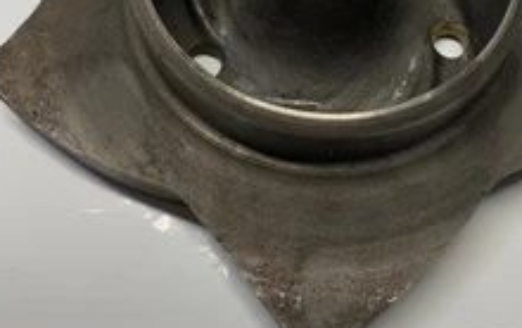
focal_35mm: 50
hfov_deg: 40.2
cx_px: 294
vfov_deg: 25.1
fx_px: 712
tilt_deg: -60.9
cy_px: 31
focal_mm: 4.25
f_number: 1.8
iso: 40
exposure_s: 1/121
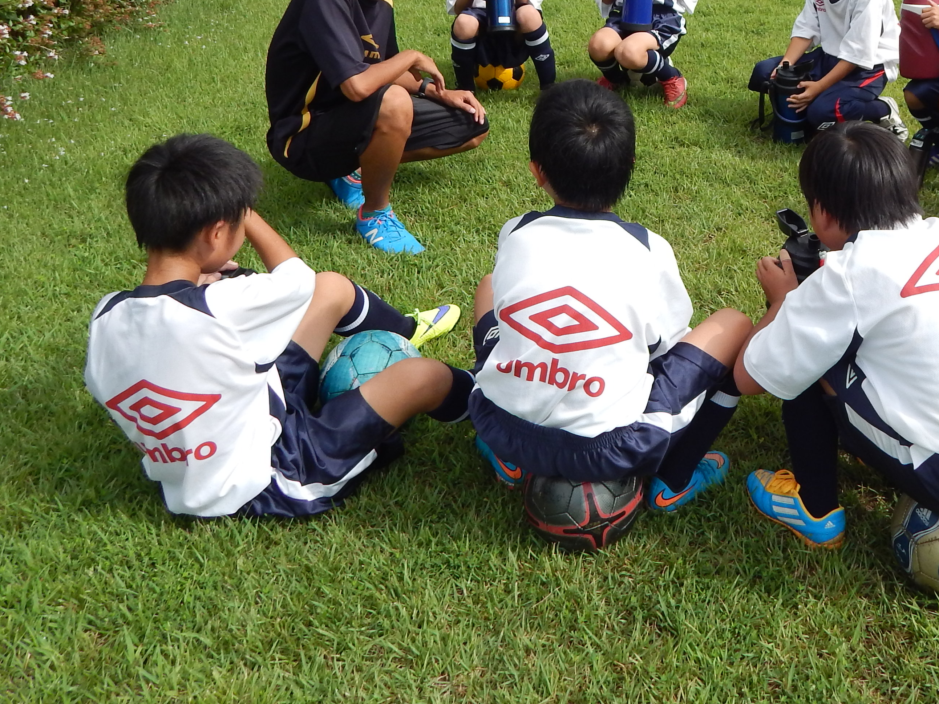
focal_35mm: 41
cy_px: 136
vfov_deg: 34.0
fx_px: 1112
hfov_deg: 44.7
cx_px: 667
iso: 125
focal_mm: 4
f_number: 6
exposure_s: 1/400
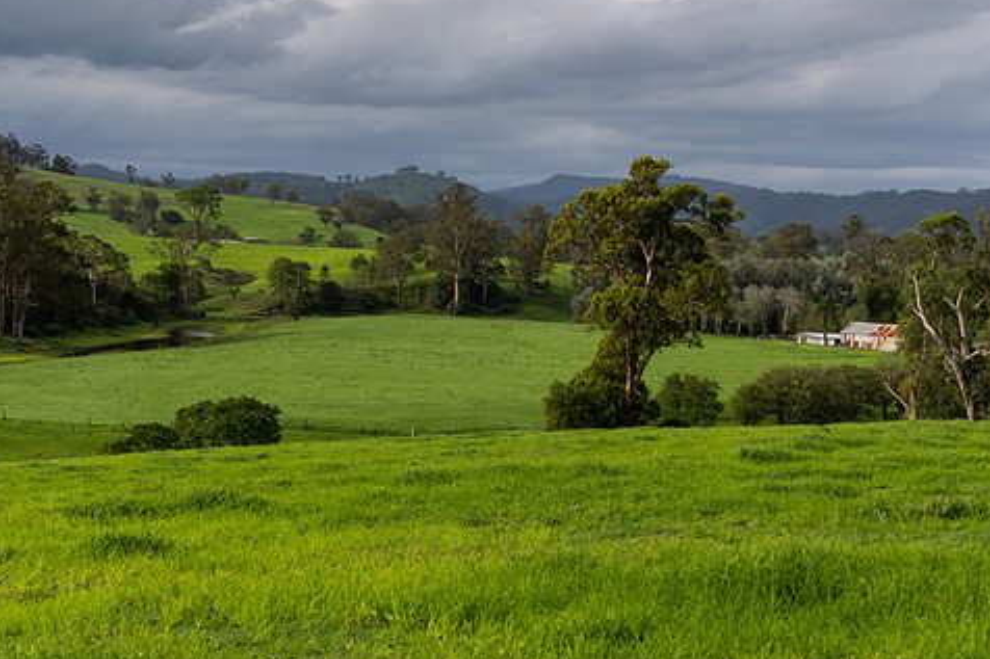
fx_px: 1759
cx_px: 462
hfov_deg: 31.4
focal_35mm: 64
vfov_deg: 21.2
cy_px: 340
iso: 100
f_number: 8
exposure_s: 1/250
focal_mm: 35
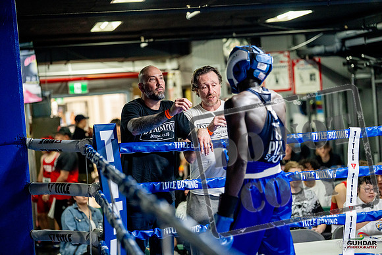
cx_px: 191
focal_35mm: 85
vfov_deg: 16.1
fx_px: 902
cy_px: 128
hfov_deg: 23.9
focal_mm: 85
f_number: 2
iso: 4000
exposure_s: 1/1000
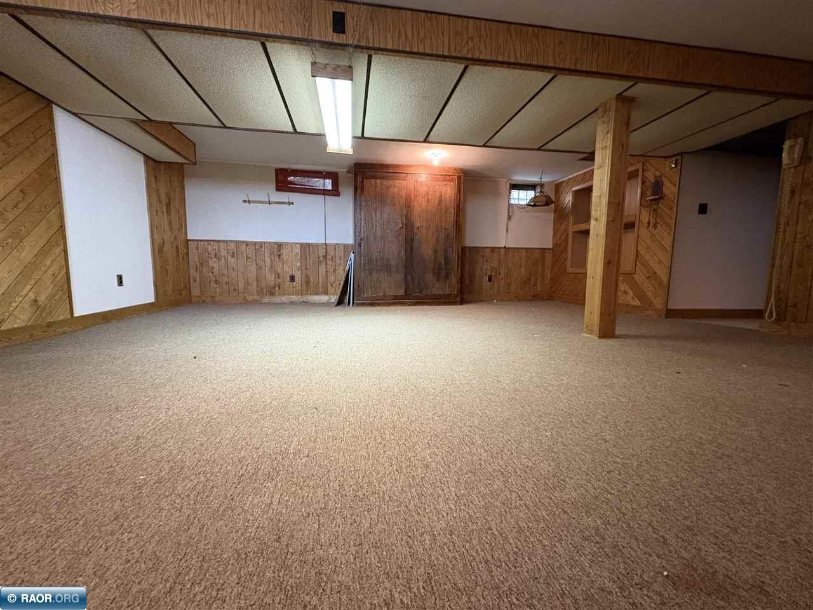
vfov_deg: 85.7
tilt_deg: -5.5
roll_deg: -0.1
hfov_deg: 102.1
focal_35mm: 14
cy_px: 305
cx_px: 406
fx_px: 329
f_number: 2.2
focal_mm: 2.22
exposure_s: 1/40
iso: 640
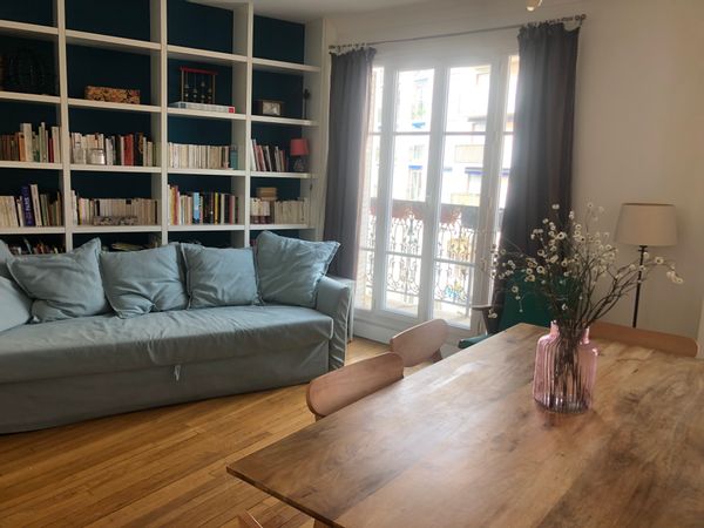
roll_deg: -1.8
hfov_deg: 63.4
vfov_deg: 49.7
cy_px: 264
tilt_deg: -8.4
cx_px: 352
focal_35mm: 28
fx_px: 569
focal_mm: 3.99
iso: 50
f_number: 1.8
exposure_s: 1/120
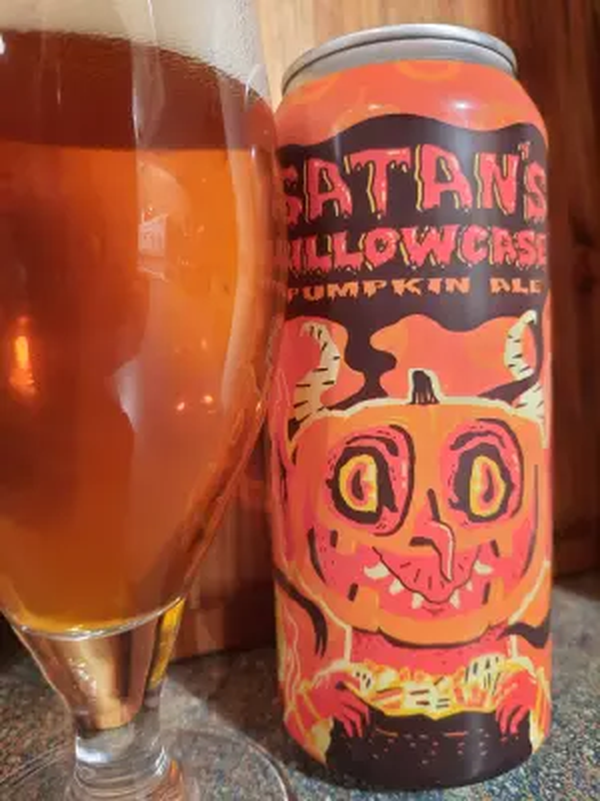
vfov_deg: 69.4
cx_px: 300
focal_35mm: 25
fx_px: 578
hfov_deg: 54.9
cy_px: 400
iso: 320
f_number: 2
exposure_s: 1/24
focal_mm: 4.6
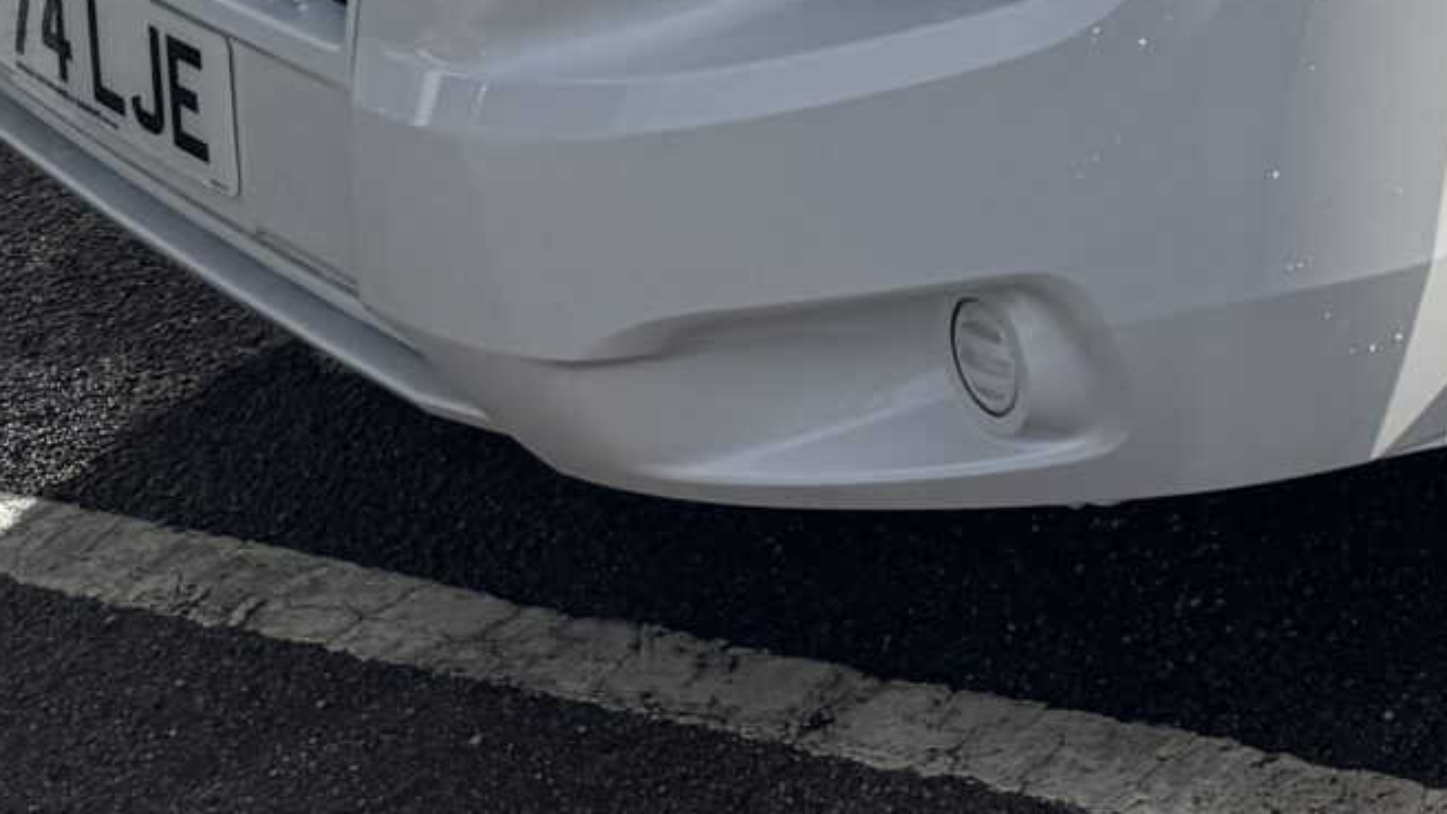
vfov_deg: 10.2
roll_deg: +0.3
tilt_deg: -5.8
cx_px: 2179
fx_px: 3914
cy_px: -1180
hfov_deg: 18.5
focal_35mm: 102
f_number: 1.78
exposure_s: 1/7092
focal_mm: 6.76
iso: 80
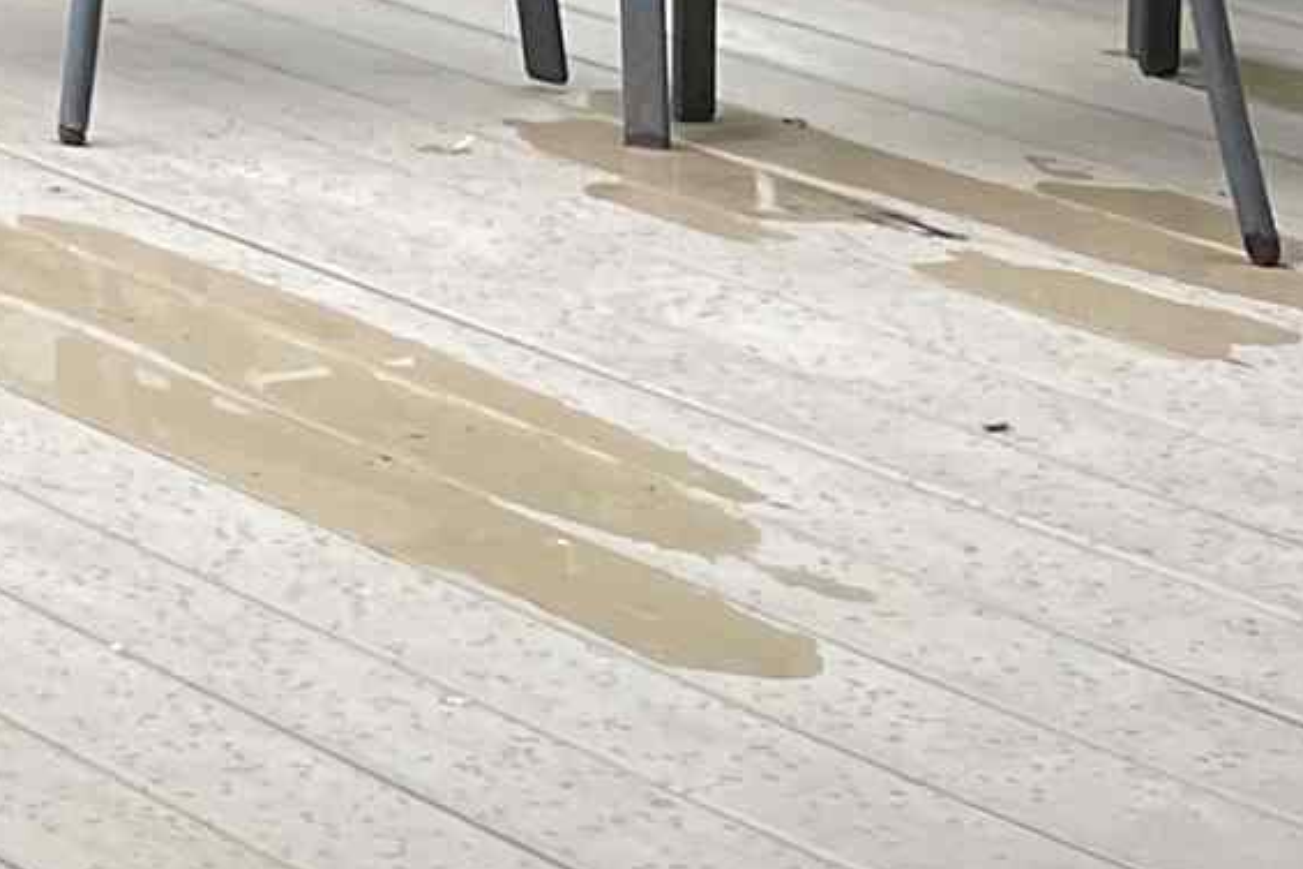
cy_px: -1648
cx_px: -1859
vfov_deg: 8.1
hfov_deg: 11.5
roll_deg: +0.9
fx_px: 5322
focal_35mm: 147
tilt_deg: +6.2
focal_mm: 4.2
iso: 80
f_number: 1.6
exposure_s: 1/60
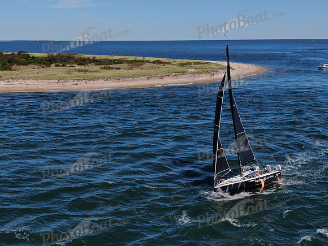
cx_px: 164
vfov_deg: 30.3
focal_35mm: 48
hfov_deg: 39.7
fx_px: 455
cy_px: 123
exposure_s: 1/1250
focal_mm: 8.6
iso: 100
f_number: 3.8
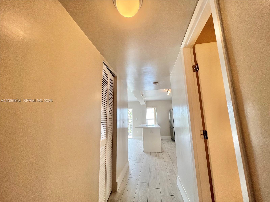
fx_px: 101
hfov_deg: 106.2
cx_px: 135
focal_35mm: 13
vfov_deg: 89.9
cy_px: 101
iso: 80
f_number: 1.8
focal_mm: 1.57
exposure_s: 1/120
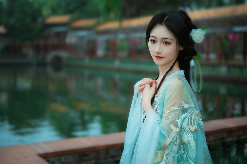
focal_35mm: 50
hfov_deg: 39.6
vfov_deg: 27.0
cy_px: 82
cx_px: 124
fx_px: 343
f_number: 1.8
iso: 500
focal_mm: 50
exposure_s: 1/320
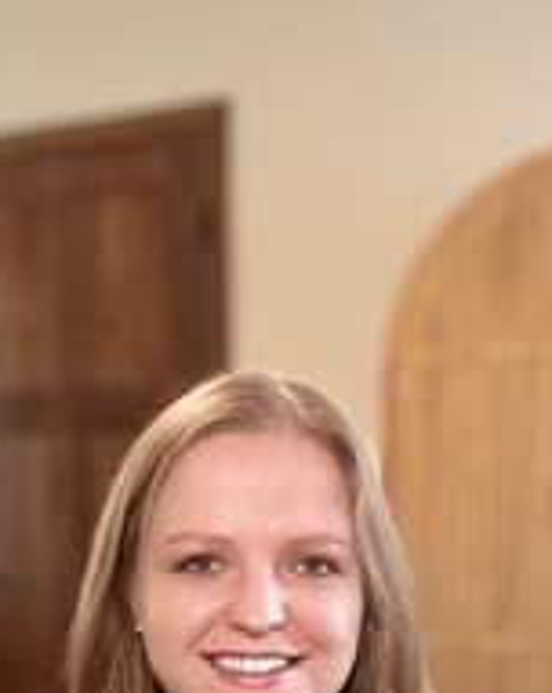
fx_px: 1209
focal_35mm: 59
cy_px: 631
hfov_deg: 25.7
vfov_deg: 30.5
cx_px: 269
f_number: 1.9
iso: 250
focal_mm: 2.69
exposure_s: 1/40
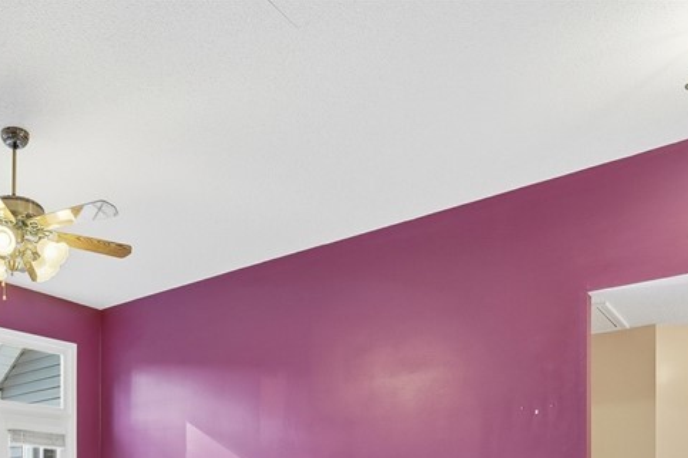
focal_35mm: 36
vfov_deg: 32.2
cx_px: 161
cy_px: 512
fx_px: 688
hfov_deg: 50.6
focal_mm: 16
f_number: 9
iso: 320
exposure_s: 1/80
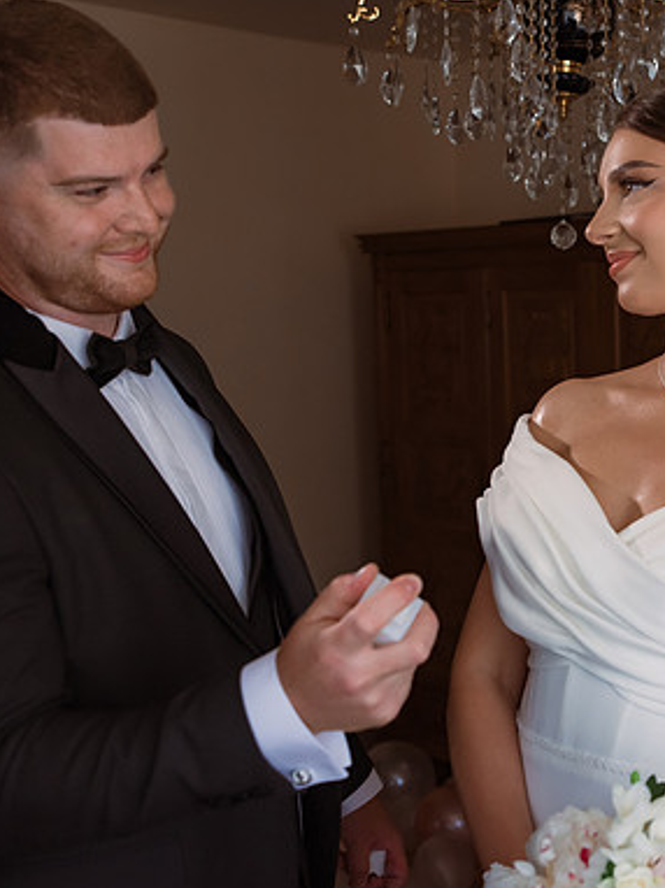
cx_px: 611
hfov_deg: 25.2
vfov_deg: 34.4
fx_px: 1436
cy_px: 443
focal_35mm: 56
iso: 800
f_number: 4
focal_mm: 36
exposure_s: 1/320
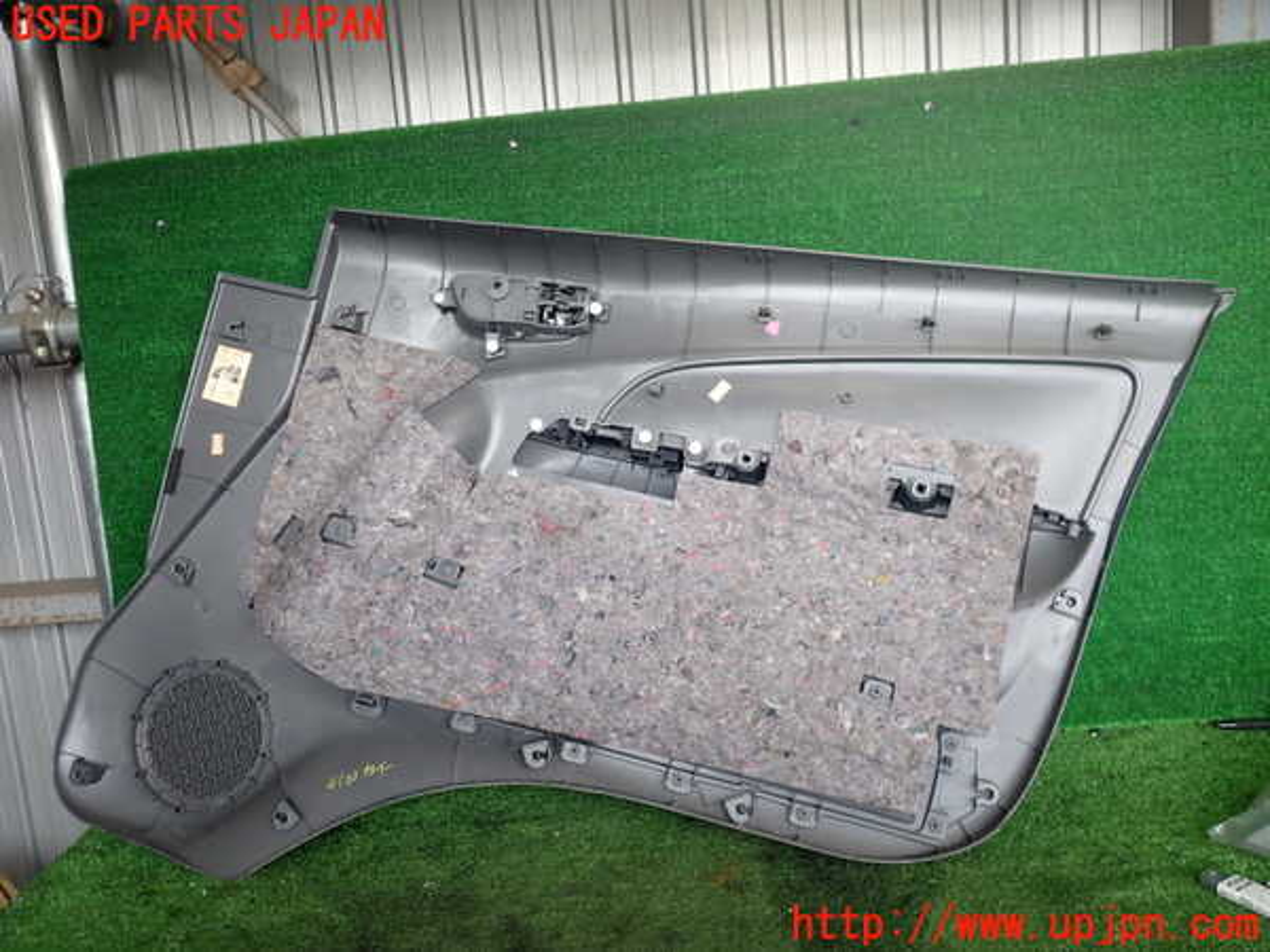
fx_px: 1101
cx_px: 635
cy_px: 476
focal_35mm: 30
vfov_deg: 46.8
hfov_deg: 60.0
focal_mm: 5.4
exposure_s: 1/125
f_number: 2.3
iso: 160
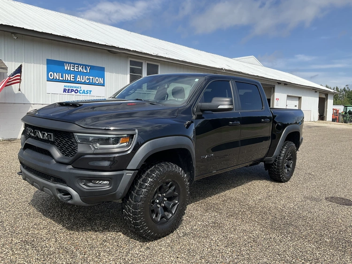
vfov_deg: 48.3
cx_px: 176
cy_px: 132
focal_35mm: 29
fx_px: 295
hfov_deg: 61.6
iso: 25
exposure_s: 1/1730
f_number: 1.8
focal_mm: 3
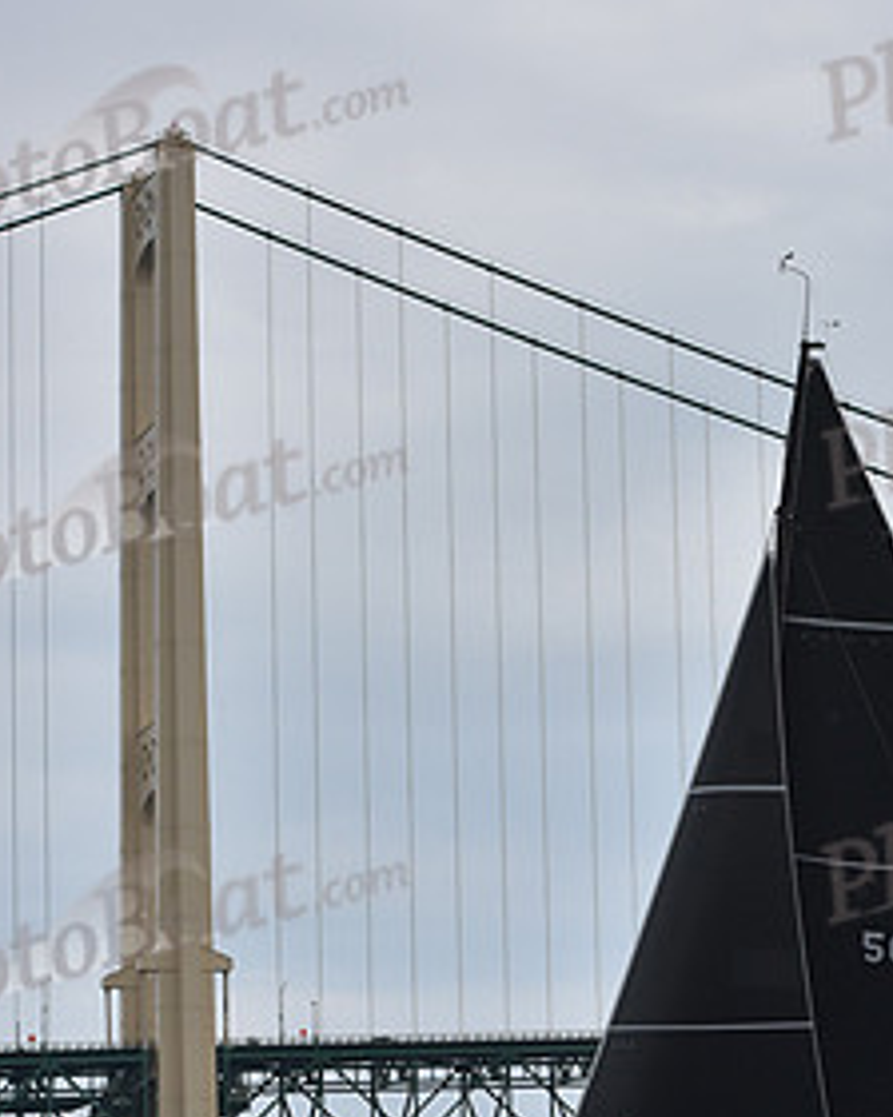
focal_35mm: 136
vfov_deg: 14.2
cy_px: 670
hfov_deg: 11.3
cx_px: 616
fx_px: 4493
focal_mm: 70
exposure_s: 1/800
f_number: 5
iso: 400
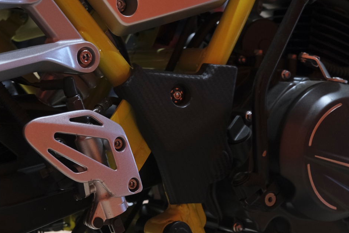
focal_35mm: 78
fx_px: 756
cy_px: 145
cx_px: 237
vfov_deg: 17.5
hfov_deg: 25.8
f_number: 4
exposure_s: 1/100
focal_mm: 30.8
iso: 1600
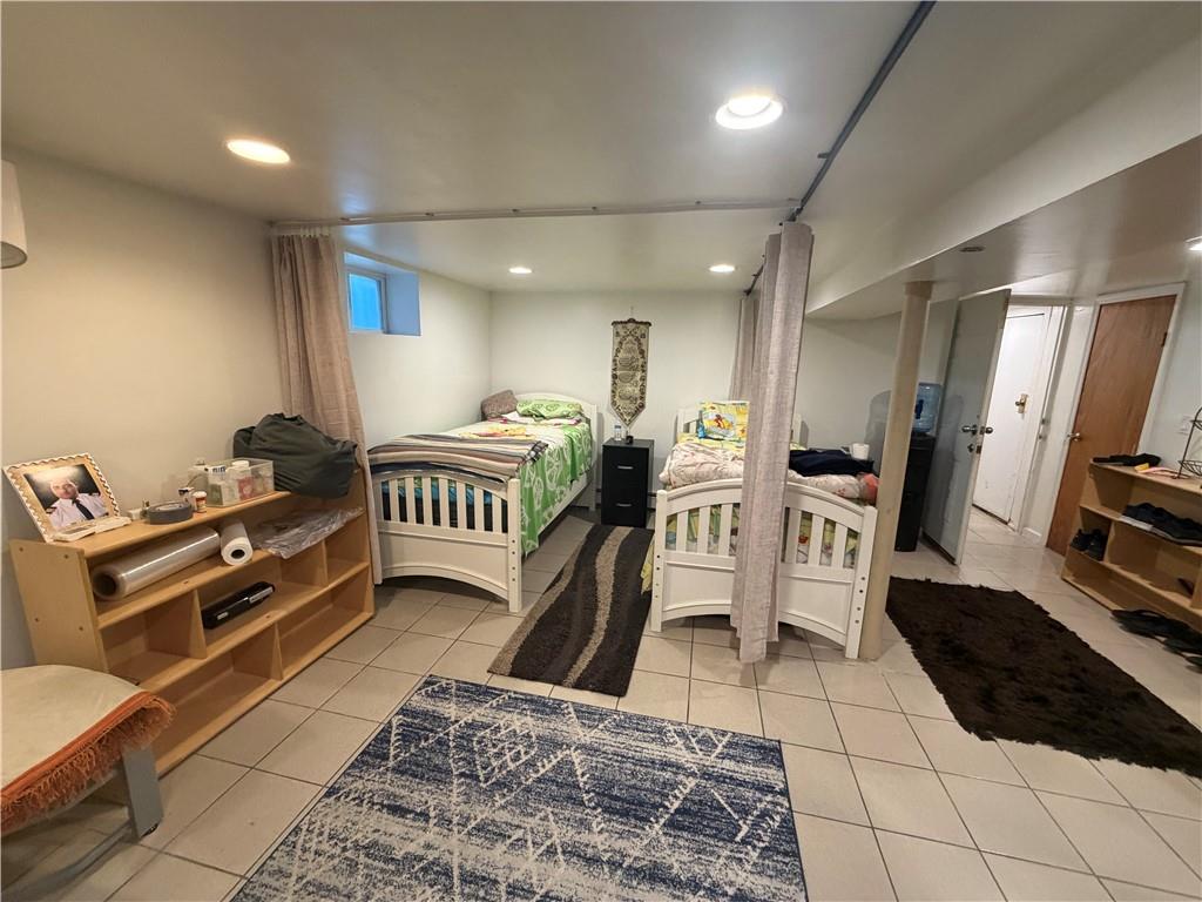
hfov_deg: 102.1
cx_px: 601
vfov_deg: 85.7
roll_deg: -3.6
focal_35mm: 14
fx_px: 486
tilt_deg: -12.0
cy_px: 451
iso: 400
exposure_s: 1/60
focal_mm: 2.22
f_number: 2.2
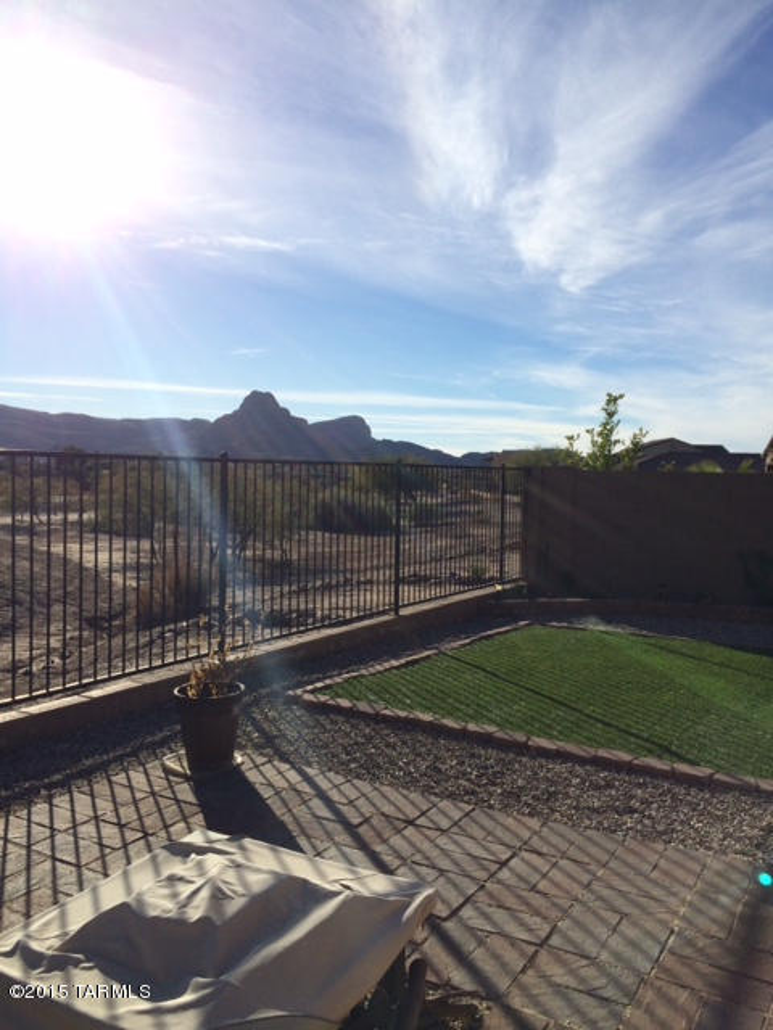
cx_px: 386
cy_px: 515
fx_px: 863
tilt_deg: -4.0
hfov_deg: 48.2
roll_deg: -0.5
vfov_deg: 61.7
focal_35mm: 29
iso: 32
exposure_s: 1/4115
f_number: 2.2
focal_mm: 4.15
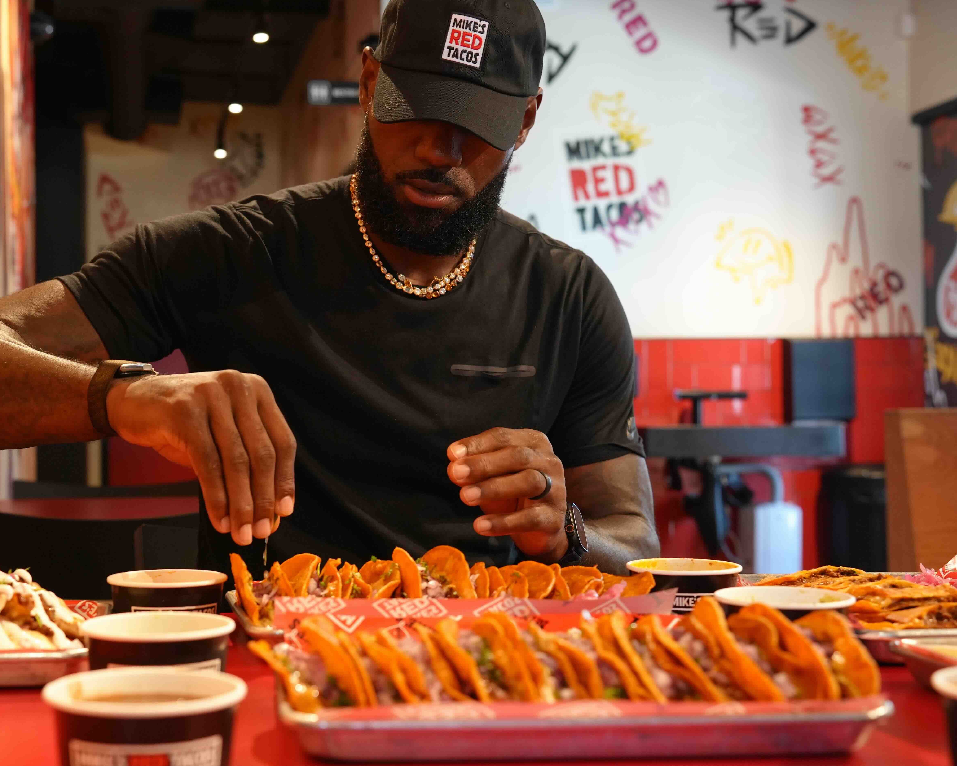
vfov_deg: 30.8
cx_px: 289
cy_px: 397
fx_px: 1388
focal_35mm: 49
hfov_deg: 37.5
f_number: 4
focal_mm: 35
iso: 2500
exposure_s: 1/160
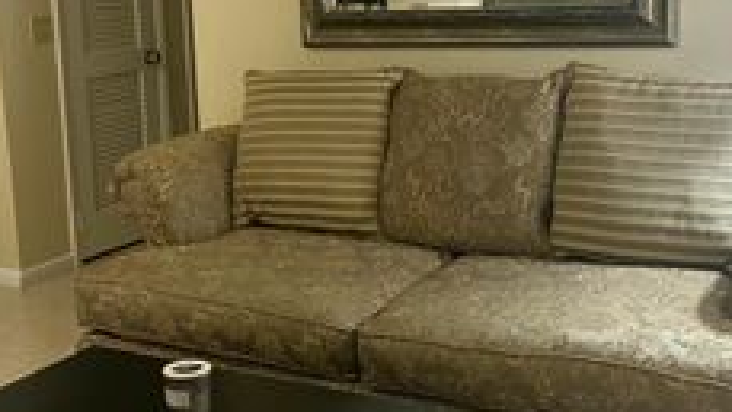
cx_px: 307
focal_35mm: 57
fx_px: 1107
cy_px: 152
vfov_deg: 21.1
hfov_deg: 36.5
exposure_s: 1/60
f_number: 1.78
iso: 400
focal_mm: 6.86
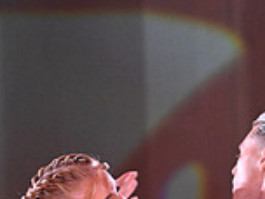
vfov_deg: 2.4
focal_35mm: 604
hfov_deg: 3.3
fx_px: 4624
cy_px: 461
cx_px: 189
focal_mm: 165
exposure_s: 1/400
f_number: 5
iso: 6400
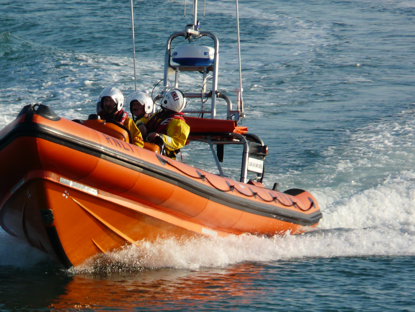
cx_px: 129
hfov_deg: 2.6
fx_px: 9004
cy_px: 186
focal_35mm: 751
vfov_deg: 2.0
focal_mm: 82.8
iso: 100
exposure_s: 1/500
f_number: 5.6
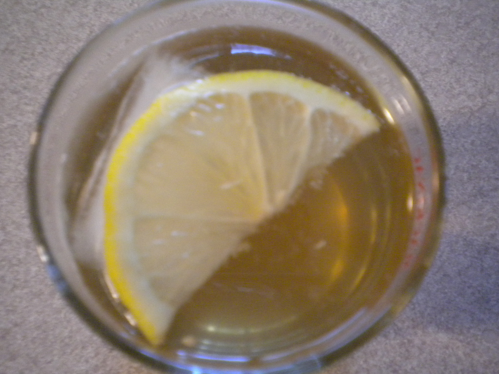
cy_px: 187
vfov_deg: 40.7
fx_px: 505
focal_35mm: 35
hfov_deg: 52.6
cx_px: 250
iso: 695
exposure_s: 1/8.8
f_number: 3.1
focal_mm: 6.3
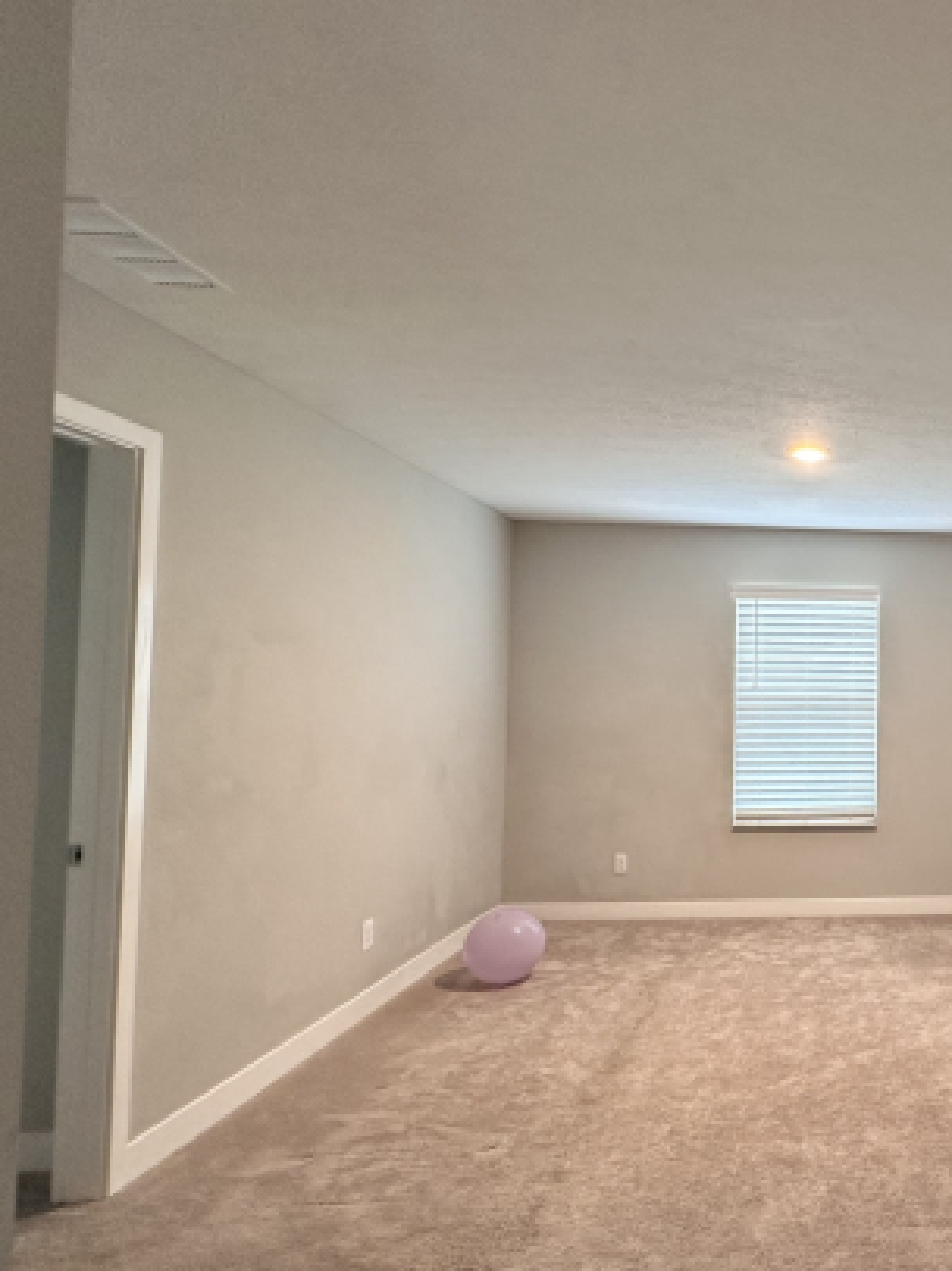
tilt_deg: +3.0
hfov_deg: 49.9
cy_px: 667
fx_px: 844
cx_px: 913
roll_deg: -0.8
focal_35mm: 23
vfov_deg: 73.9
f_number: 2.2
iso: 200
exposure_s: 1/60
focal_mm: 2.22
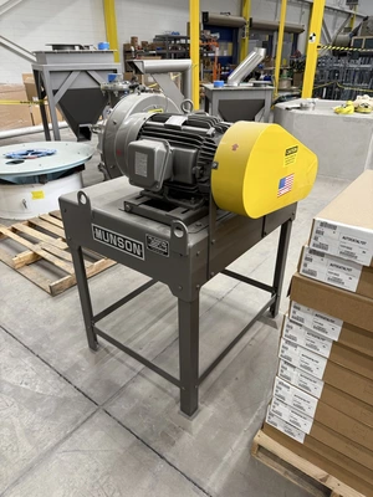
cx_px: 186
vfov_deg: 71.6
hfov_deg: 56.8
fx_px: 345
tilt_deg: -28.6
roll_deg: +1.2
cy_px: 248
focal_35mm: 24
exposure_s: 1/60
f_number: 1.78
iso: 160
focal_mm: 6.76
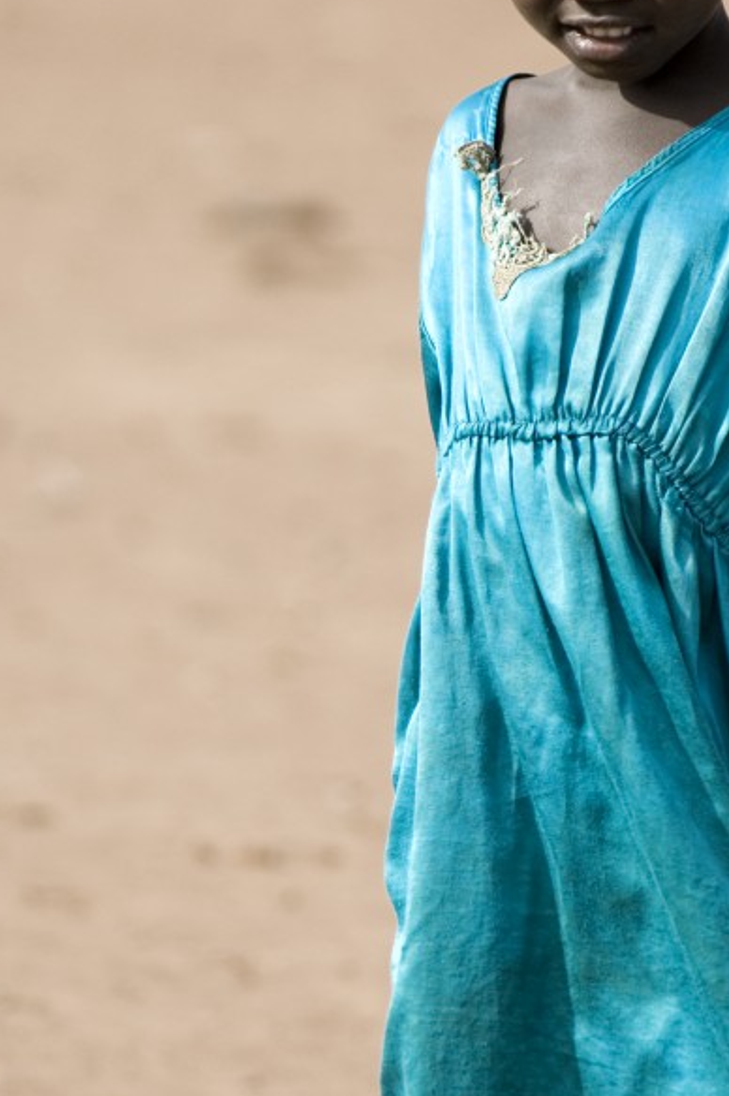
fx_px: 20039
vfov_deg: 3.1
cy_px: 634
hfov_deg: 2.1
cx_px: 537
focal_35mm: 659
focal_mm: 200
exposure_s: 1/640
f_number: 3.5
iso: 100
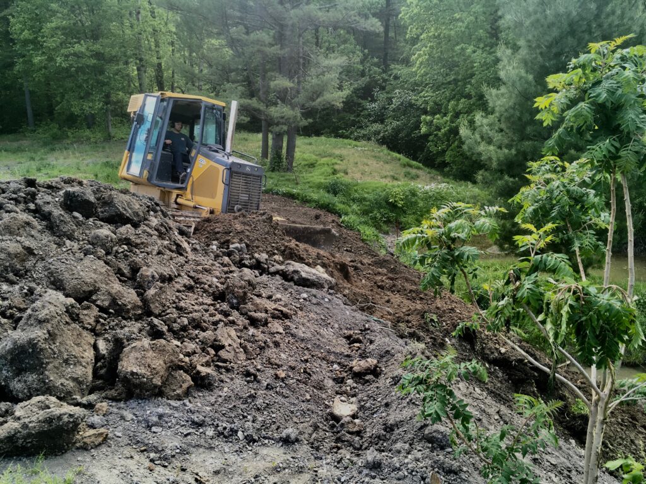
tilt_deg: -13.6
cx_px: 323
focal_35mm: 29
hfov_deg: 61.7
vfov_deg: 48.2
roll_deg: +1.2
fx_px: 541
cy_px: 242
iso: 25
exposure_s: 1/195
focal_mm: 4.15
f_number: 2.2
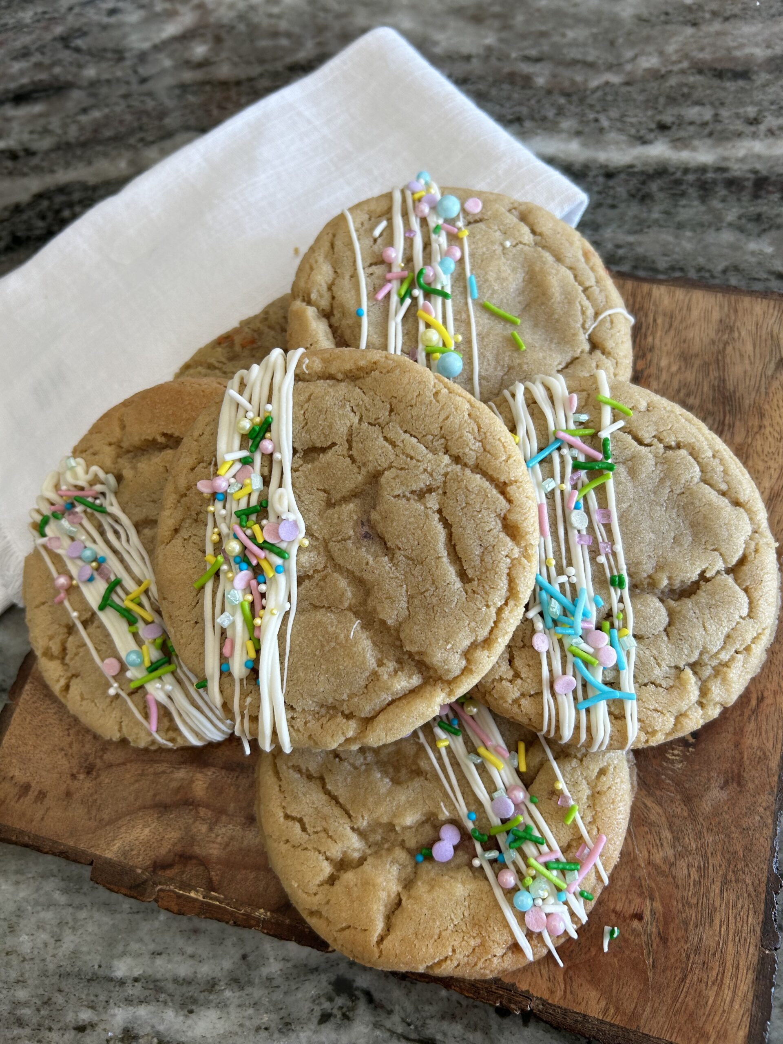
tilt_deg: -67.4
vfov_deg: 67.3
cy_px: 522
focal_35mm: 26
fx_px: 784
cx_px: 392
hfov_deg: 53.1
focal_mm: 5.7
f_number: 1.5
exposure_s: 1/120
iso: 80
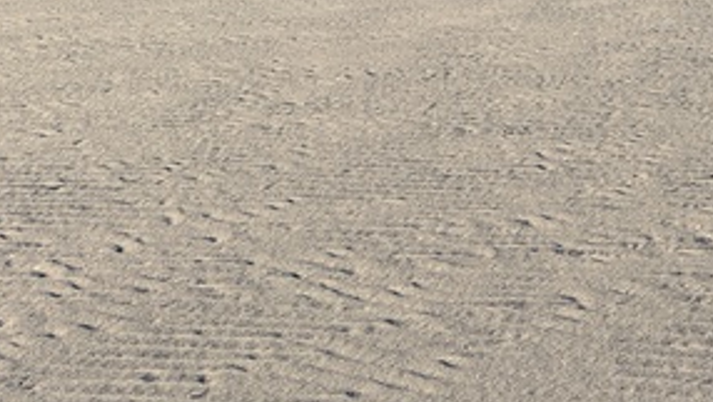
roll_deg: -1.3
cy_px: 17
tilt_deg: -6.6
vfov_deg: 7.4
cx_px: 583
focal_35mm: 164
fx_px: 3101
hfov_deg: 13.0
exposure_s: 1/951
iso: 25
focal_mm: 9
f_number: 2.8
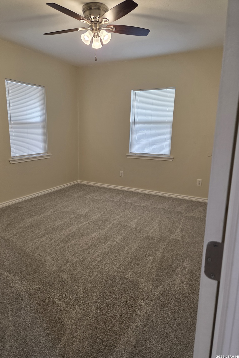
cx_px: 108
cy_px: 179
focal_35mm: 24
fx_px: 239
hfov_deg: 53.1
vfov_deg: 73.7
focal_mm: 5.4
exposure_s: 1/120
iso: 160
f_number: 1.8
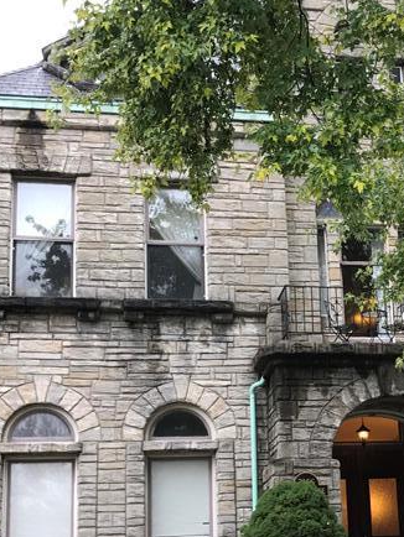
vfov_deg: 29.0
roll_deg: +2.8
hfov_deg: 21.9
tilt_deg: +13.8
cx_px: 343
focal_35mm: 66
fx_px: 1026
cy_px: 386
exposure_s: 1/40
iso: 25
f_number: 1.8
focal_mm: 3.99
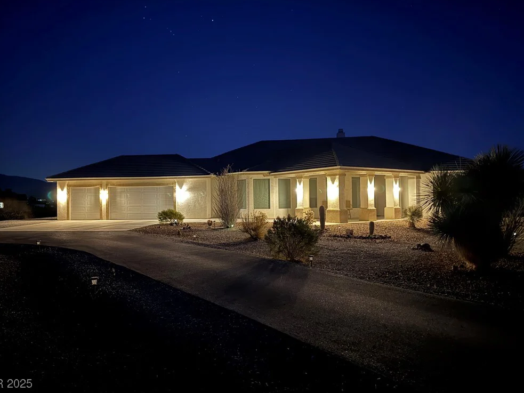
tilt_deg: +1.3
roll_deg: +1.1
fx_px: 378
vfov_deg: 54.9
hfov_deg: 69.4
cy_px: 191
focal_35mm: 25
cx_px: 252
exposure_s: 1/5
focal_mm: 6.76
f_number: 1.78
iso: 1600
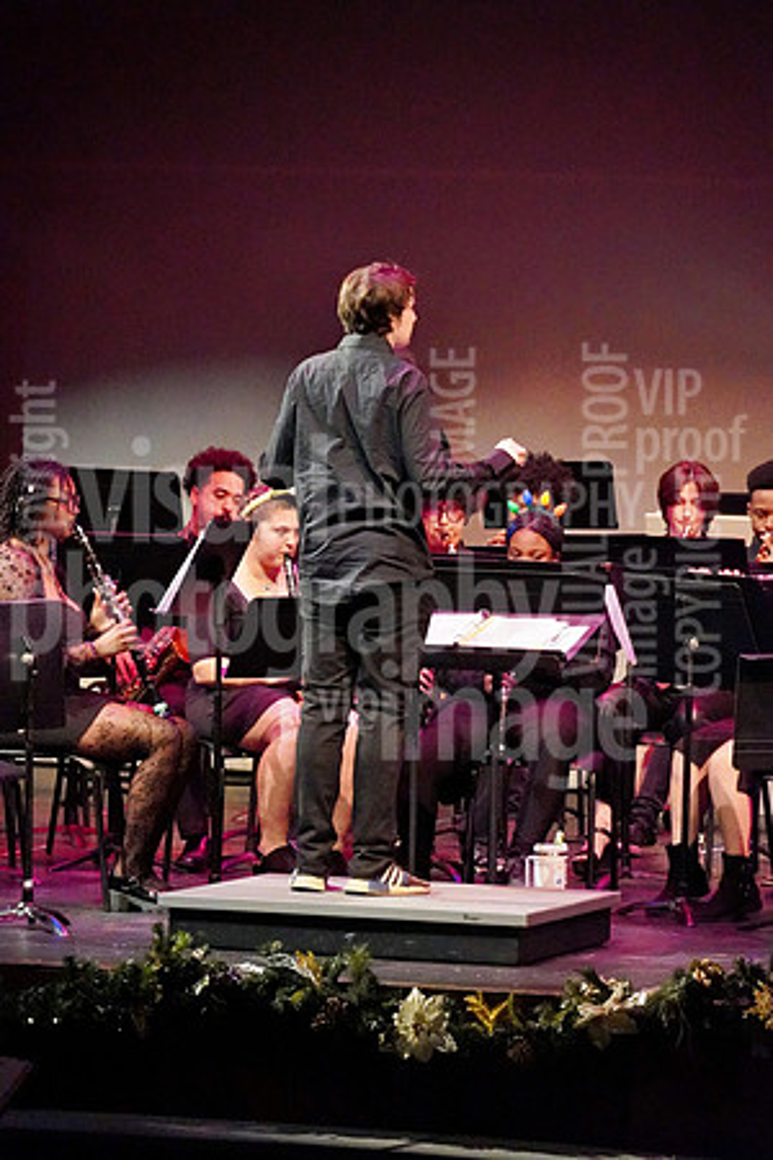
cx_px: 386
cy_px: 580
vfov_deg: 10.2
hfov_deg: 6.8
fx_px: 6522
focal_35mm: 202
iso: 20000
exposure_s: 1/200
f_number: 5.6
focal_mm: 135
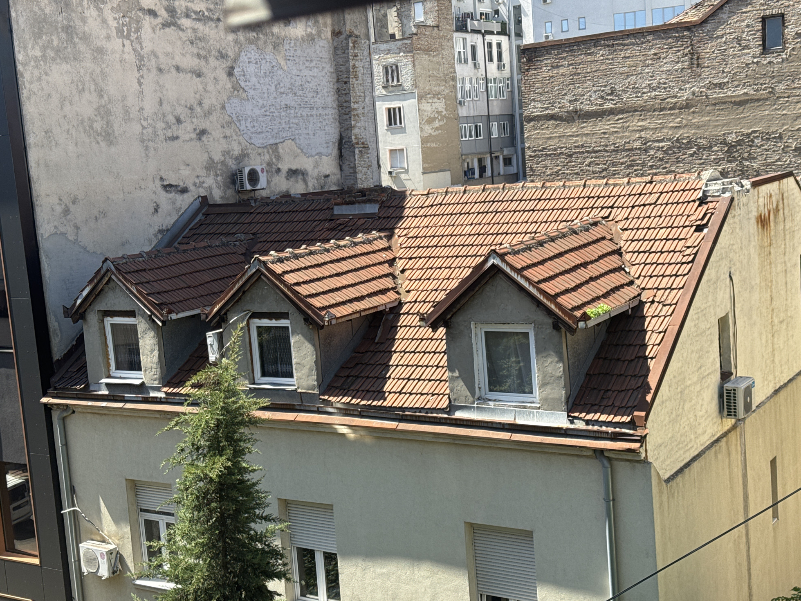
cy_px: 295
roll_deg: +4.8
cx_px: 396
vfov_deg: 29.7
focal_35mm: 49
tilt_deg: -7.4
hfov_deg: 38.9
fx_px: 1134
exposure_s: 1/1490
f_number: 1.78
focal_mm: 6.76
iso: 64
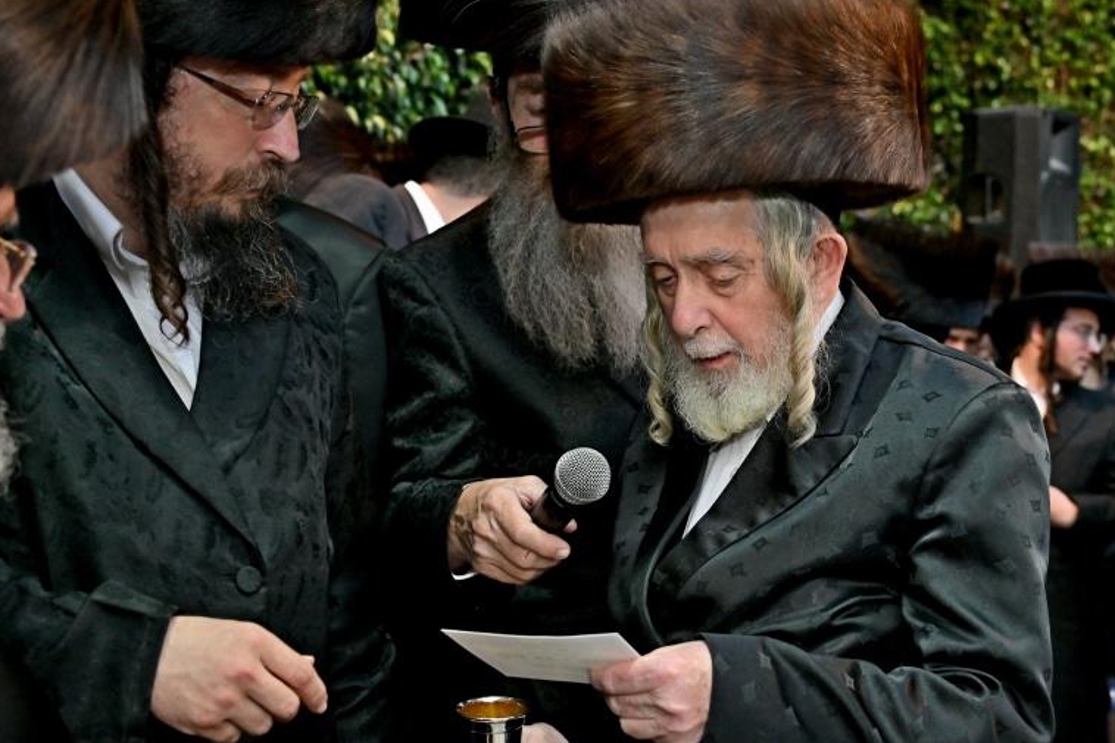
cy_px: 458
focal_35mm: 50
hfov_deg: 39.3
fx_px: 1548
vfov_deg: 26.9
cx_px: 709
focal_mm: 37
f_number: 4
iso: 400
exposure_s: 1/200
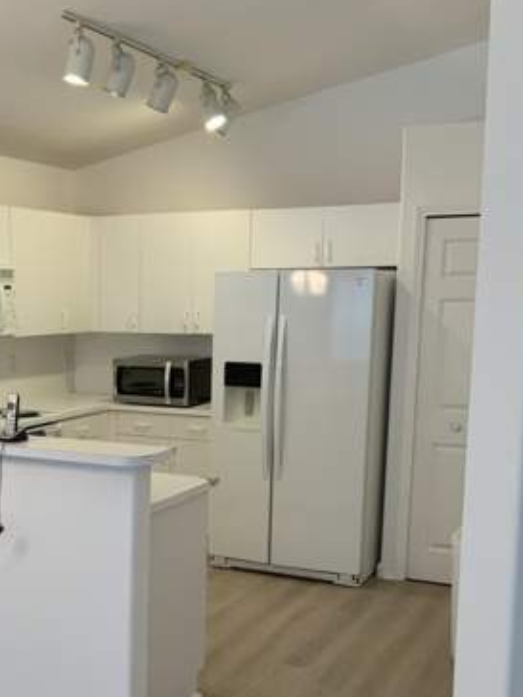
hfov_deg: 28.0
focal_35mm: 51
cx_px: 107
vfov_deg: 37.0
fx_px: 1027
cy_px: 481
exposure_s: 1/60
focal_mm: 3
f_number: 1.8
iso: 80
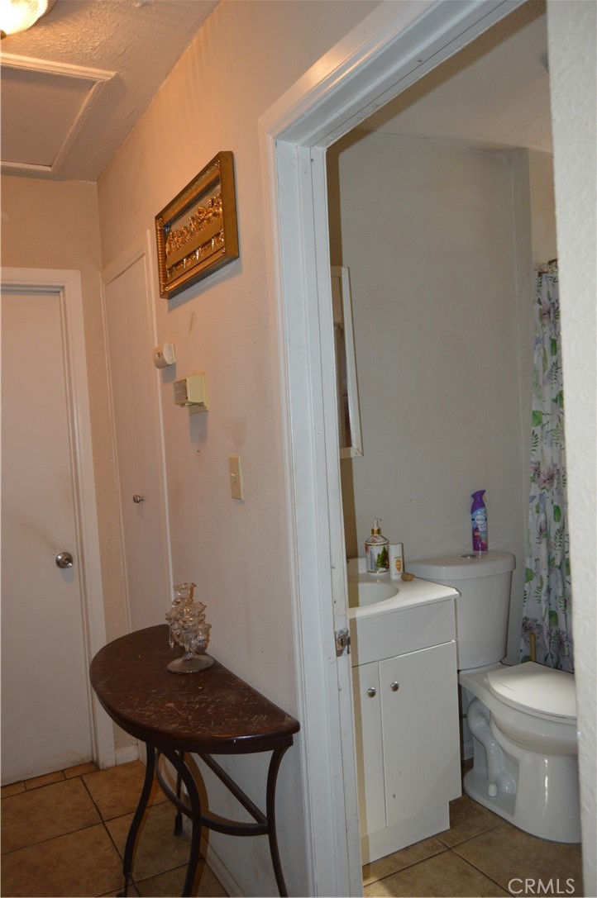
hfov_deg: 47.8
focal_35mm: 27
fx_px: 673
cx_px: 298
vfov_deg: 67.4
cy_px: 449
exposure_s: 1/60
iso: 560
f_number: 3.5
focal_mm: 18
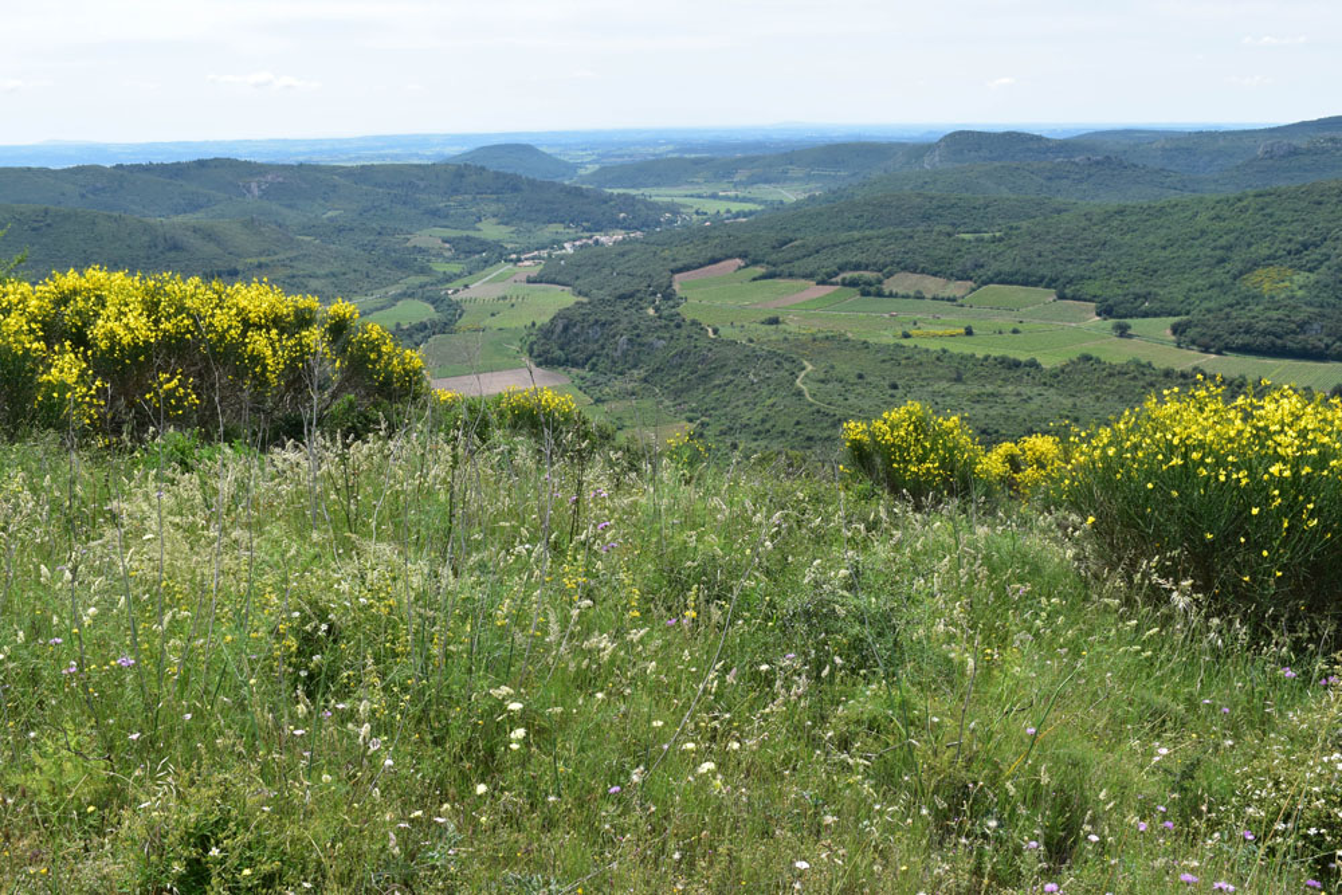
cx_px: 671
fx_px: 1286
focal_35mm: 34
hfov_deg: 55.1
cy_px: 448
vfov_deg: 38.4
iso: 400
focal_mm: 23
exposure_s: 1/320
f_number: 13
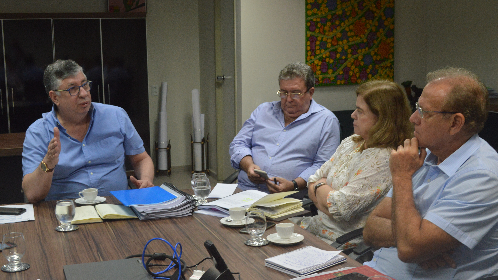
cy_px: 150
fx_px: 673
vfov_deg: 23.5
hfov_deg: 40.6
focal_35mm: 51
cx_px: 250
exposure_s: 1/25
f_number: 8
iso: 800
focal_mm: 32
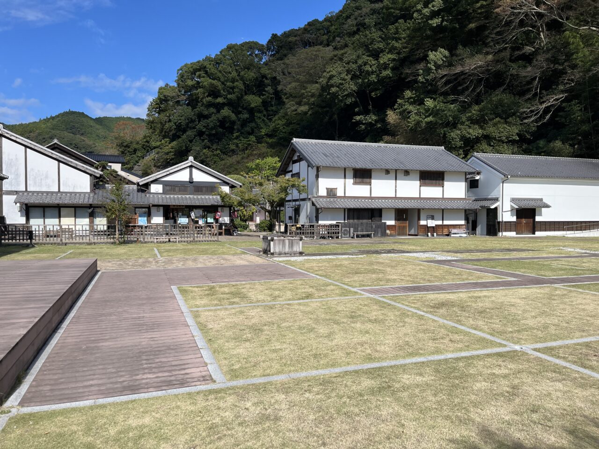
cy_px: 224
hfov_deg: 67.3
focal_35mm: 26
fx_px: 450
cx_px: 300
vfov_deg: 53.1
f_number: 1.6
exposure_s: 1/3521
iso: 50
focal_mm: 5.1
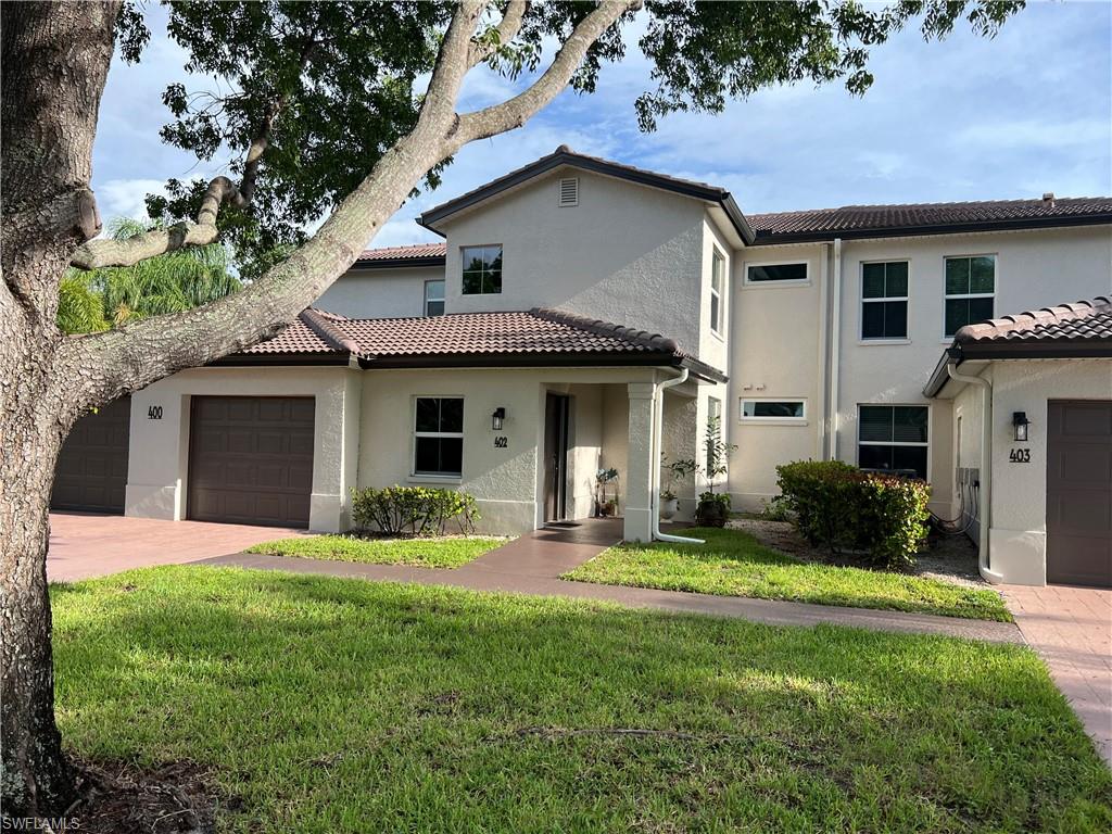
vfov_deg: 53.1
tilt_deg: +1.8
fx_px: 835
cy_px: 417
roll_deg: -2.0
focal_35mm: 26
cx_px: 556
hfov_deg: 67.3
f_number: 1.5
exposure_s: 1/2165
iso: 50
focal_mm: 5.7
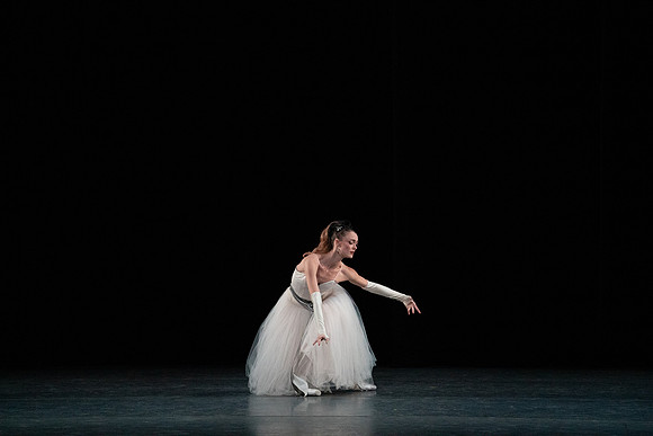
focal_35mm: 200
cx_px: 326
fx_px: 3628
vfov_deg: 6.9
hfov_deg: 10.3
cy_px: 218
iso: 16000
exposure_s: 1/400
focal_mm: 200
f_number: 5.6
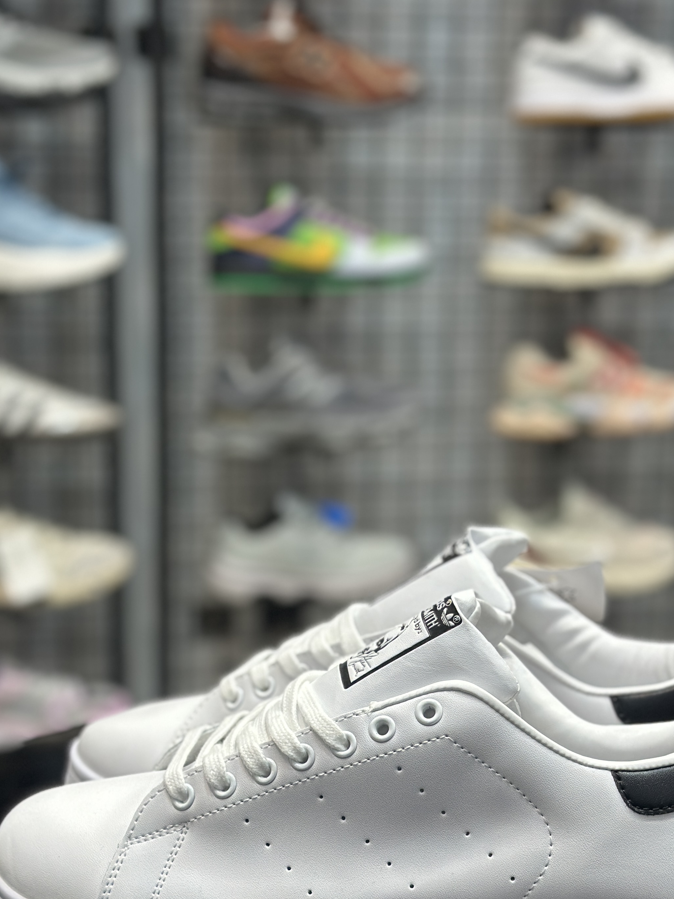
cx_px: 424
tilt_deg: -13.9
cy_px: 554
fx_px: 1844
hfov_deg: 20.7
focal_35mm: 71
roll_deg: -1.1
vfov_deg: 27.3
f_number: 1.78
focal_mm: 6.86
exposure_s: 1/107
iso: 64
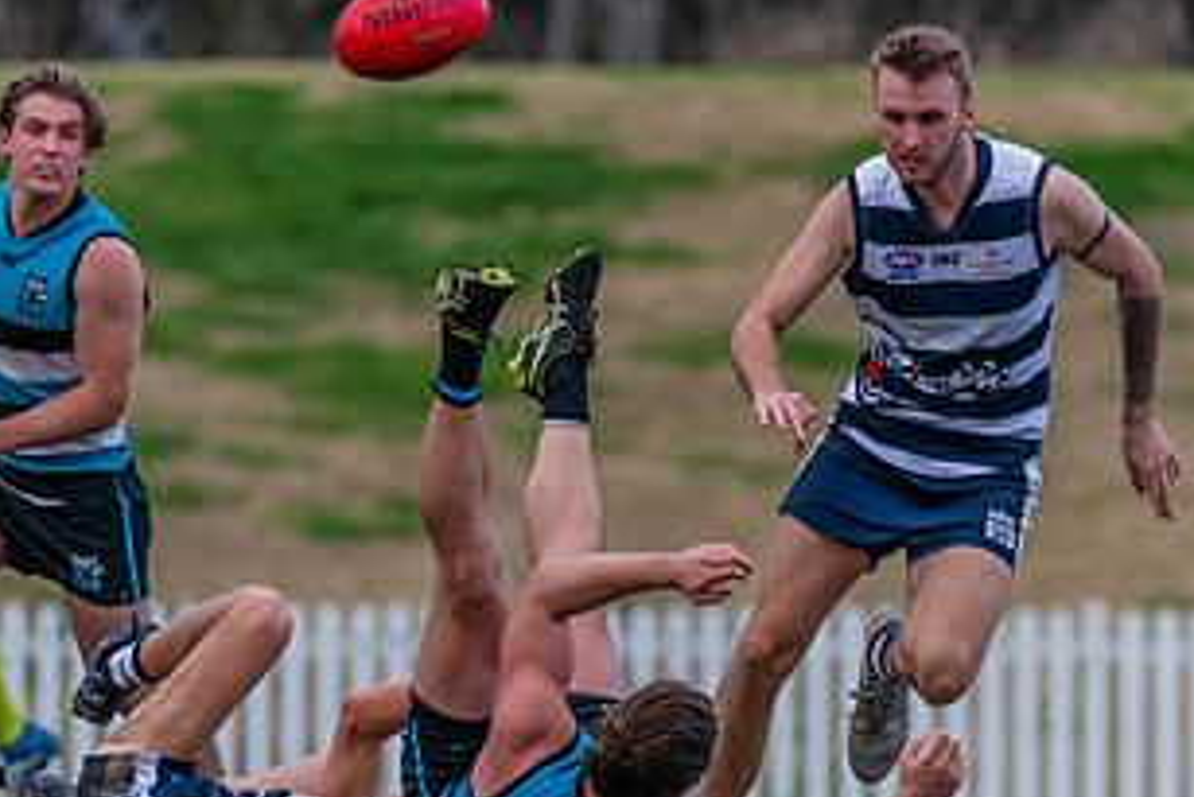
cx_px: 621
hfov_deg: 1.7
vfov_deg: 1.2
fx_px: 39153
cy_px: 646
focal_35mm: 1180
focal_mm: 550
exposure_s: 1/2000
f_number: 6.3
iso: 2000
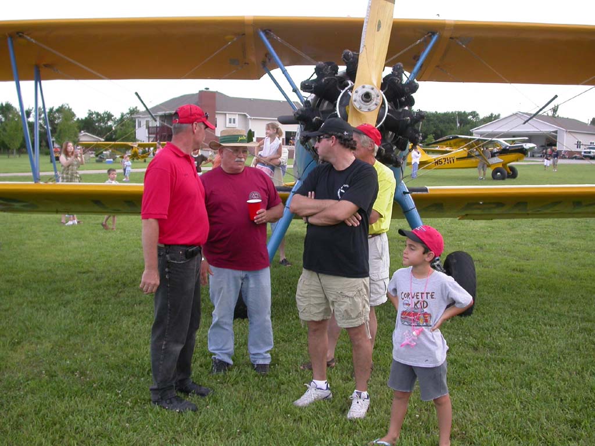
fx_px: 653
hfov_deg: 49.0
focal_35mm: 38
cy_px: 223
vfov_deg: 37.7
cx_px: 298
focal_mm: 7.85
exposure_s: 1/199
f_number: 2.6
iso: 100
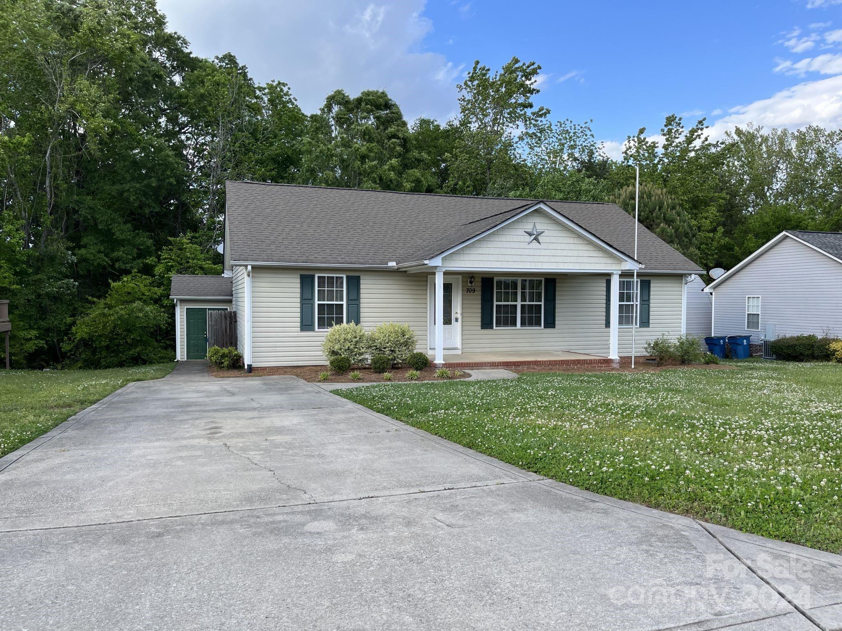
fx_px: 632
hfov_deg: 67.3
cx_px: 421
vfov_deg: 53.1
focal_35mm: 26
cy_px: 316
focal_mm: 5.1
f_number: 1.6
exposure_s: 1/943
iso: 50
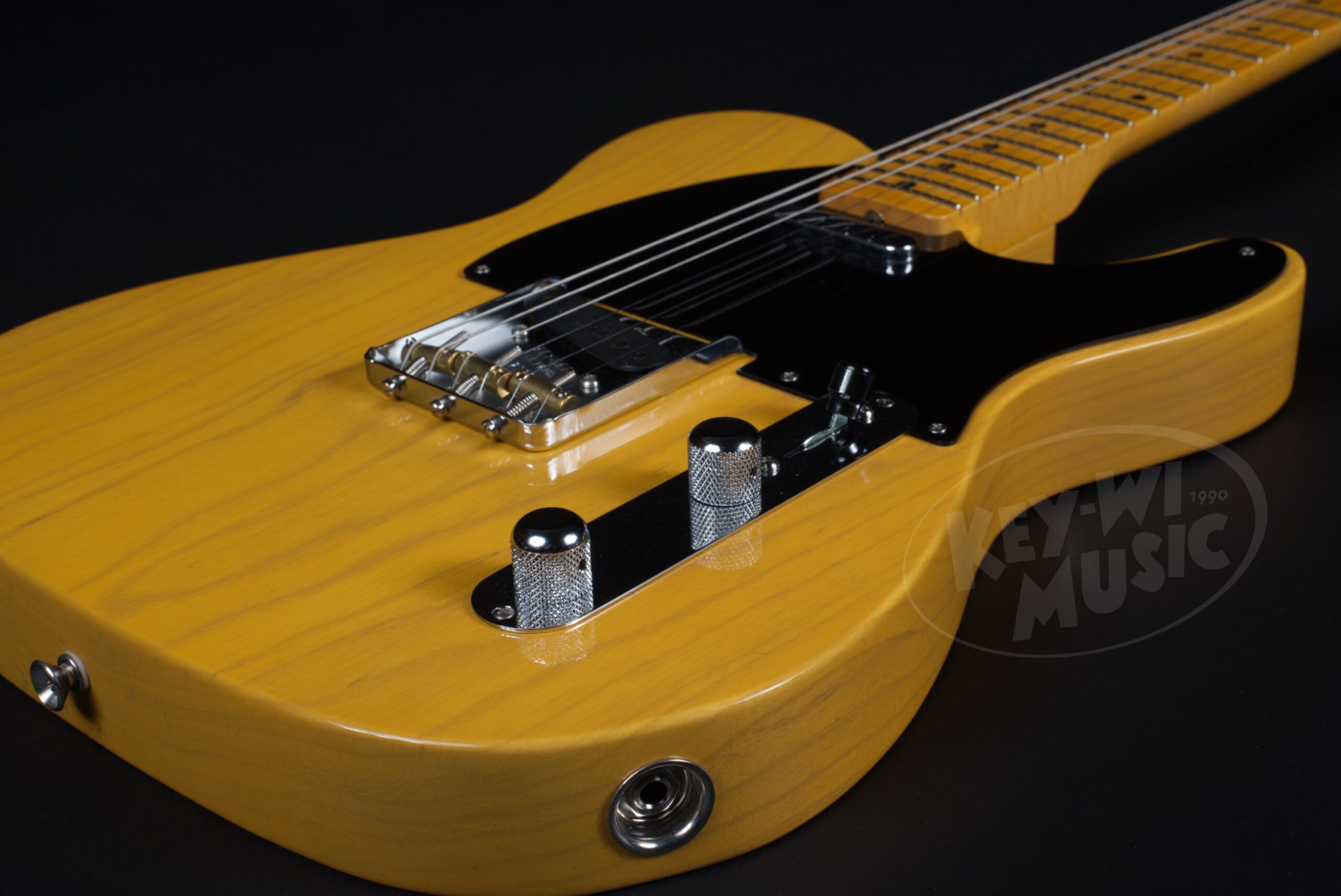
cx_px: 670
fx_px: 1864
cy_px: 448
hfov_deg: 39.6
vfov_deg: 27.0
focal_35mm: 50
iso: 100
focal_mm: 50
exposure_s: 1/125
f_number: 16
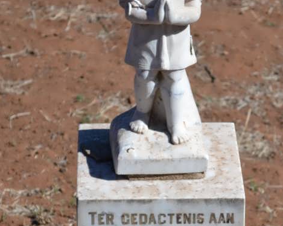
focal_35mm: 198
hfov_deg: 9.7
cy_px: 199
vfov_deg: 7.8
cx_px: 178
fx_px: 1660
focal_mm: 55
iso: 100
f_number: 6.3
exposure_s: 1/160
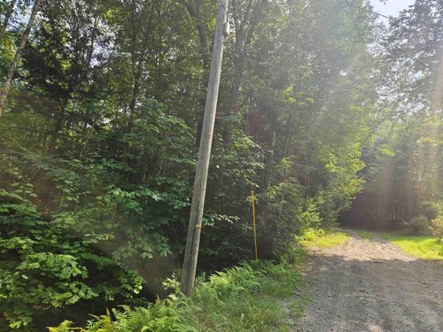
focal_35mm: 23
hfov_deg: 73.9
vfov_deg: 58.9
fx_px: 294
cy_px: 166
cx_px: 222
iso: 25
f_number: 1.8
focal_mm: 5.4
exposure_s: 1/382
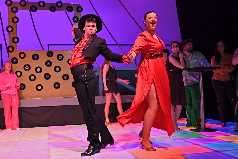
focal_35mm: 39
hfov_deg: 49.5
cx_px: 119
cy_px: 80
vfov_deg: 34.2
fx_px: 258
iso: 2500
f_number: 4
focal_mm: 39
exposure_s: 1/250
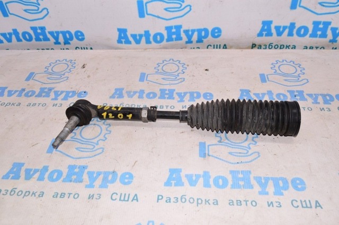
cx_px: 170
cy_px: 112
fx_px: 296
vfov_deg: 41.6
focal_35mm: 32
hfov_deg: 59.6
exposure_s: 1/200
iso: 1600
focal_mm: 21
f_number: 8
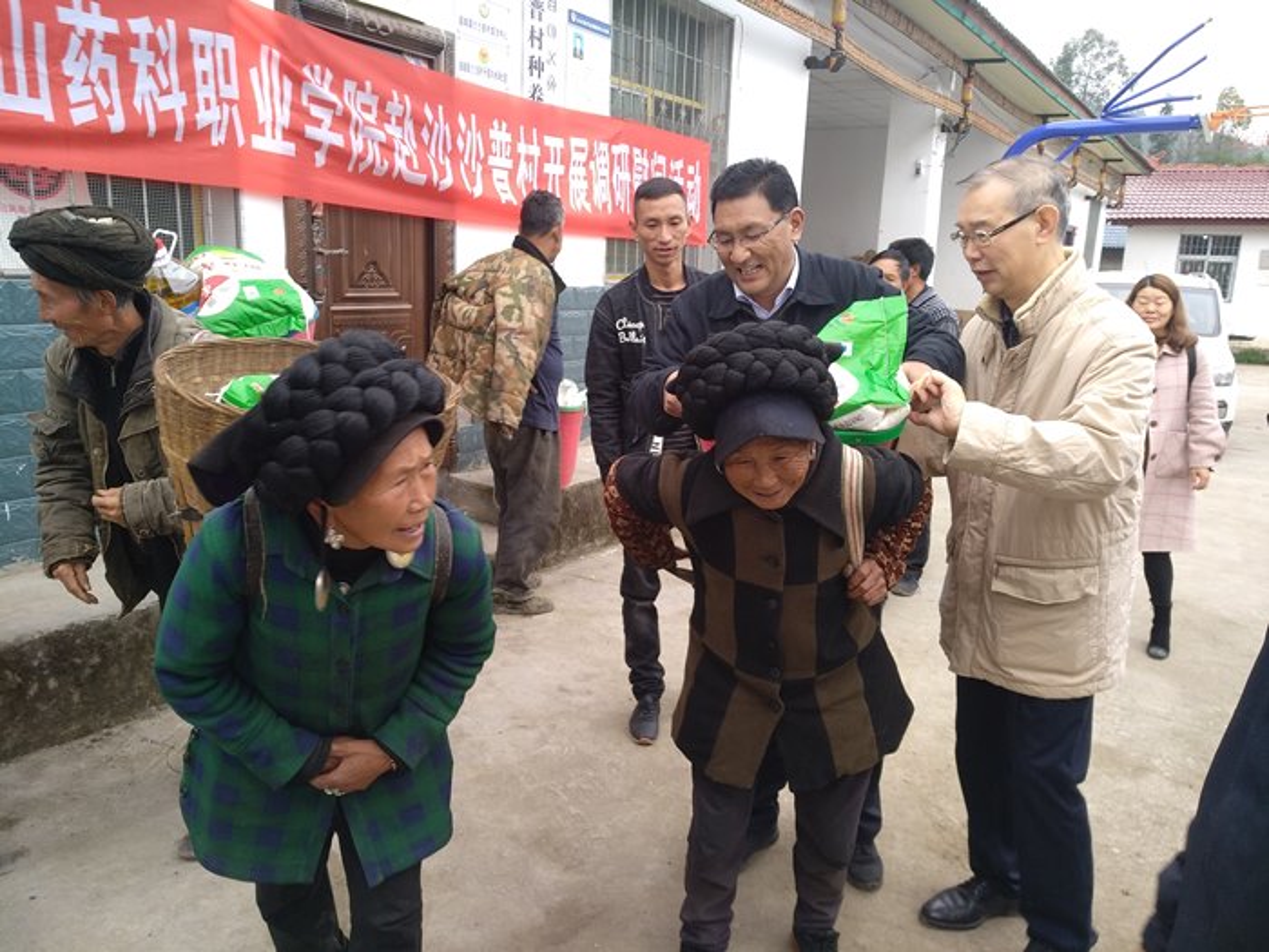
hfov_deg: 76.4
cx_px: 634
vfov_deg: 61.1
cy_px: 476
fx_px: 807
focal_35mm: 22
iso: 125
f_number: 2.2
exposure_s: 1/100
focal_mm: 3.81
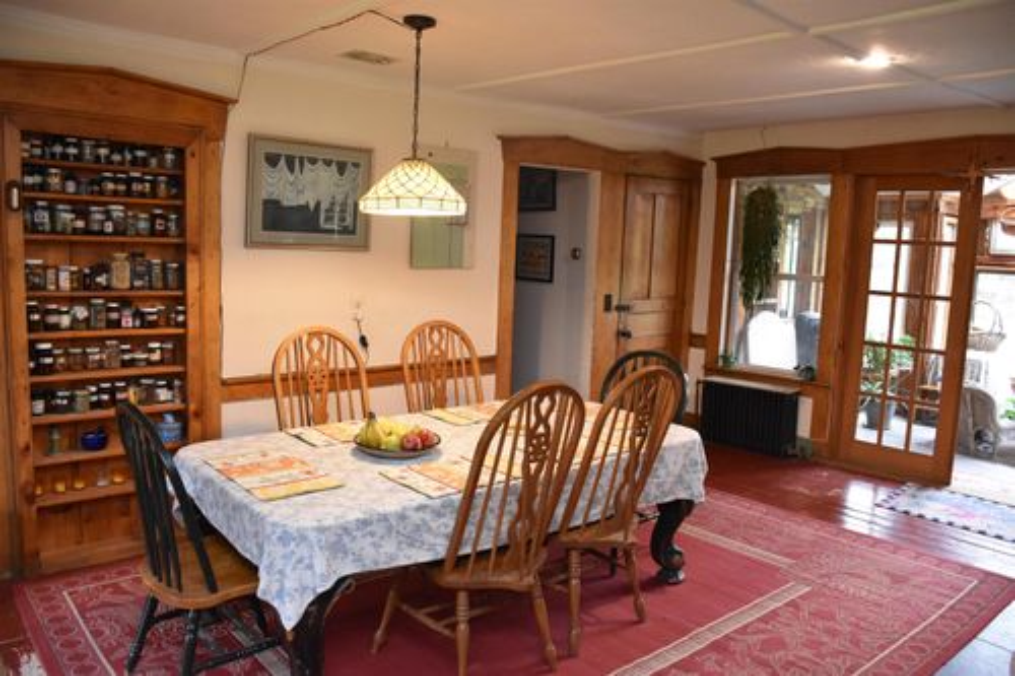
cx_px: 508
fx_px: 761
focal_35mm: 27
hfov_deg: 67.4
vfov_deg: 47.9
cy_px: 338
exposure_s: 1/60
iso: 2200
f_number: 4
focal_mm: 18
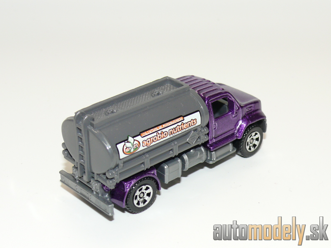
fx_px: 708
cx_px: 166
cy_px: 124
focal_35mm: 74
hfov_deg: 26.3
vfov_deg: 19.9
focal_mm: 11.2
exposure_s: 1/30
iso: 100
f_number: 4
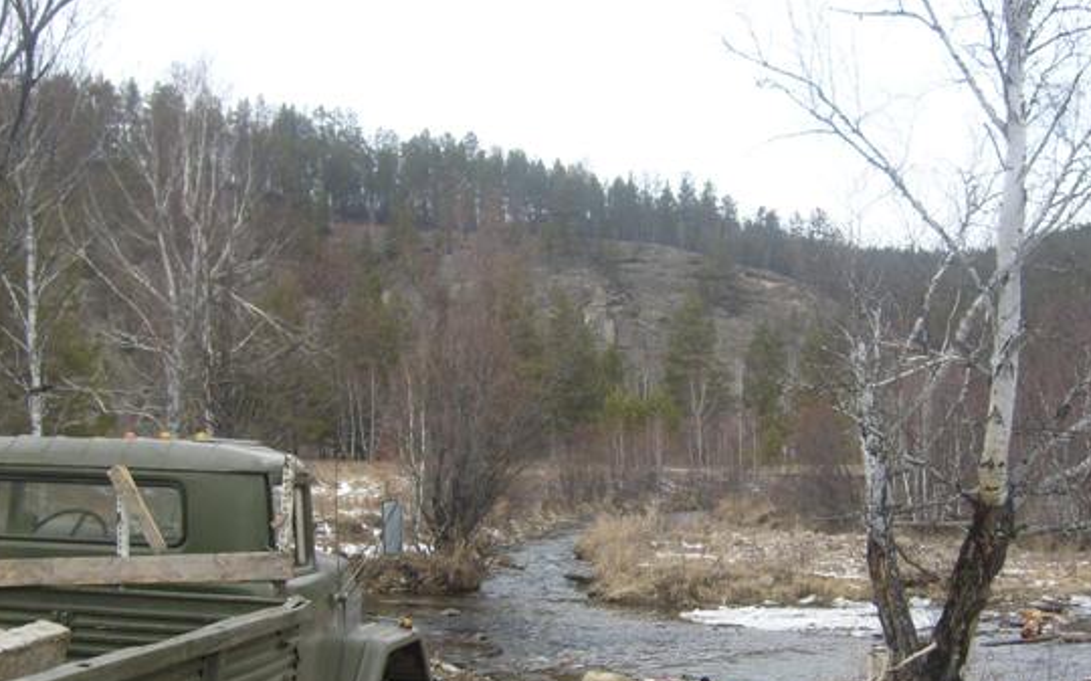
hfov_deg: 45.1
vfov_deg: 28.9
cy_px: 481
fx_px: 1308
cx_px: 638
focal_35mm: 44
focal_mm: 5.8
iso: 80
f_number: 2.8
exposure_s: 1/250
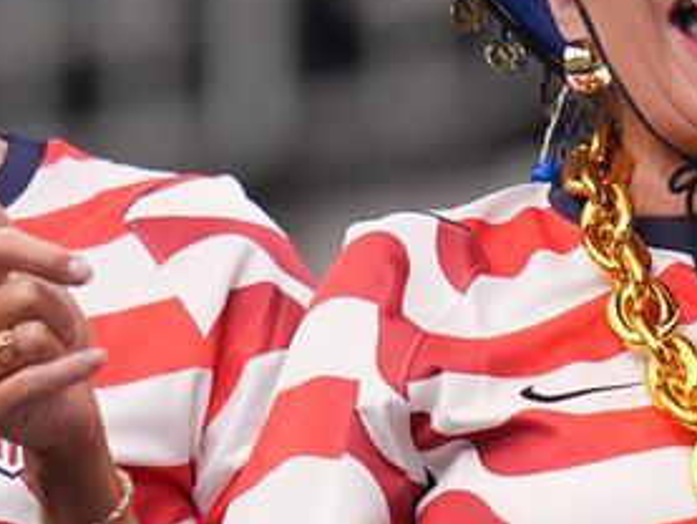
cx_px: 712
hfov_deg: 0.9
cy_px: 18
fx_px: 43007
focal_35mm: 2135
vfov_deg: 0.7
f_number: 2.8
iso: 2000
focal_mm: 400
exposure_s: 1/3200
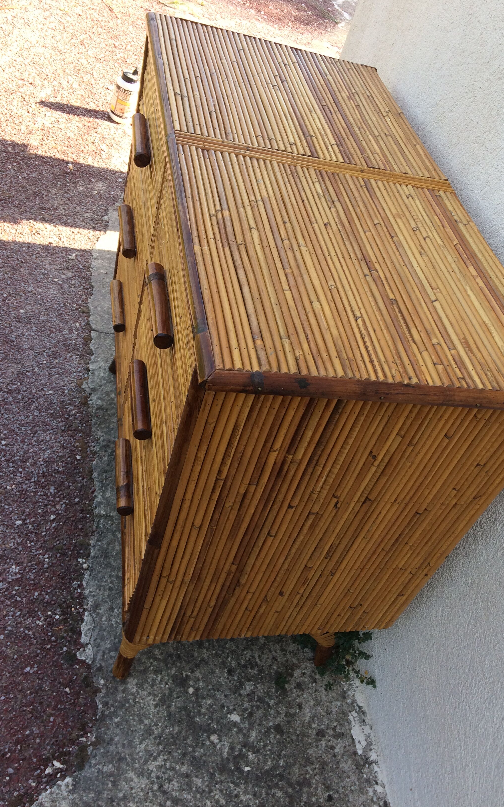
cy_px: 402
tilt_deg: -42.0
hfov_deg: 40.5
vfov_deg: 61.2
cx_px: 284
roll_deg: -23.8
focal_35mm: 31
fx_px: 681
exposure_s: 1/277
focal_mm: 4.15
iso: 32
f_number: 2.2
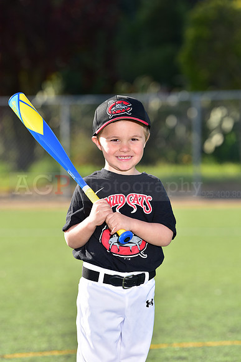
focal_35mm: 180
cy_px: 181
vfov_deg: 11.4
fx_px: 1806
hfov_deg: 7.6
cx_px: 120
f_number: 5
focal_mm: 180
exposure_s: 1/250
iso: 80
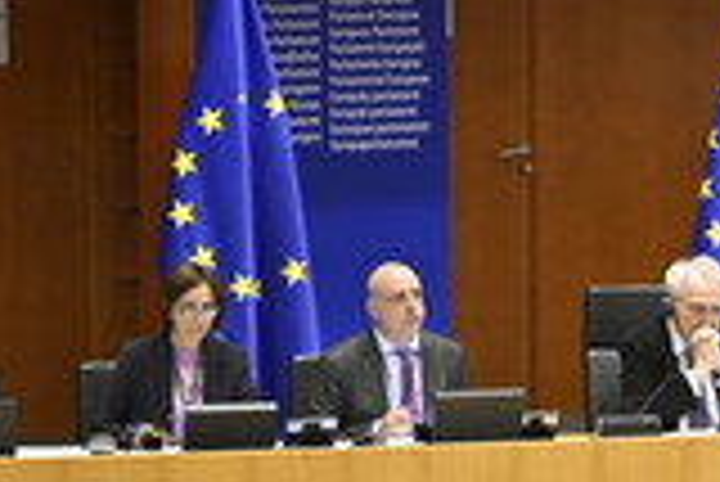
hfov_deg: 4.1
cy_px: 554
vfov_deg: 2.7
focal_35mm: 506
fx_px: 10129
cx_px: 718
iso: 1600
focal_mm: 180
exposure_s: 1/400
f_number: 2.8
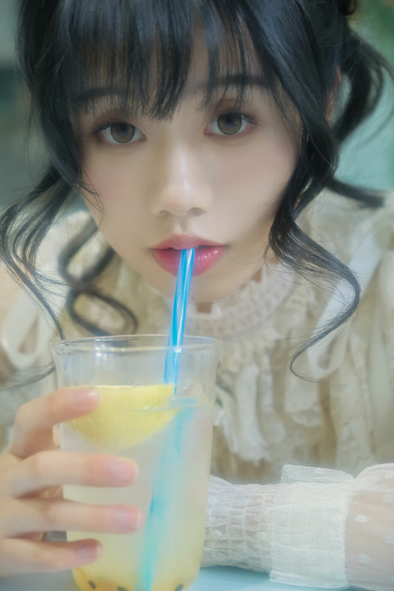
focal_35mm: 75
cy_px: 296
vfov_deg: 27.0
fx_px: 1231
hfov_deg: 18.2
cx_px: 197
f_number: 2.8
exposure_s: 1/60
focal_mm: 50
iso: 640
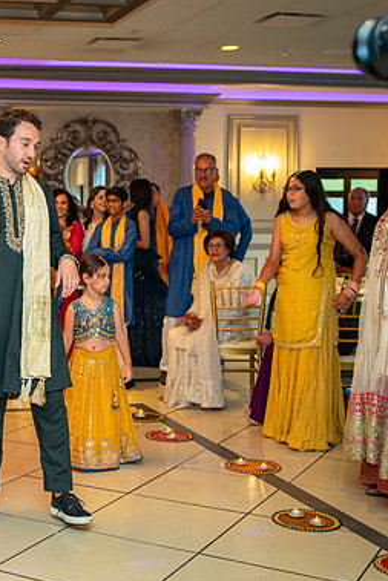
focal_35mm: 59
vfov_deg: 33.9
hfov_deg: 22.1
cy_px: 282
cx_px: -5
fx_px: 953
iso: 1000
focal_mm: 35
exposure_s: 1/80
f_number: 2.8
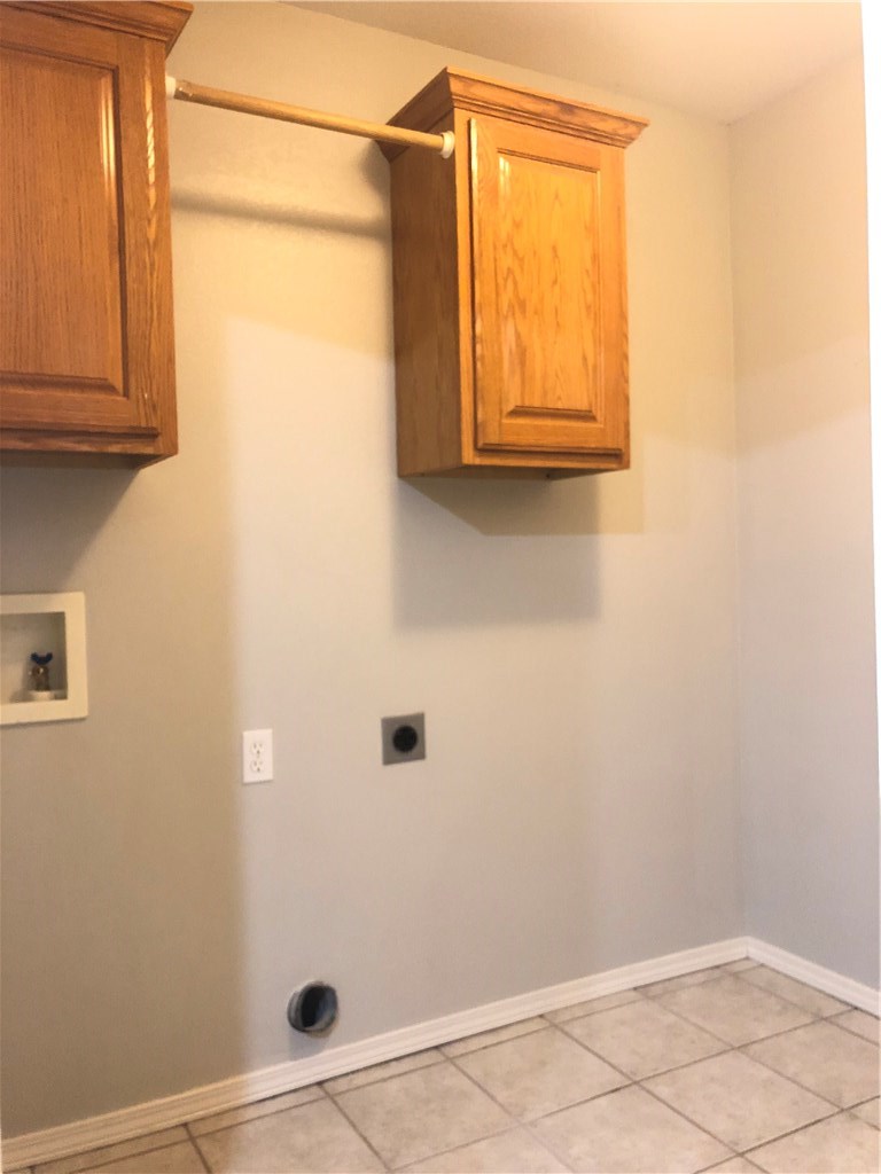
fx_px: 950
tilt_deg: -0.2
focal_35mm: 28
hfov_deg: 49.7
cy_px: 587
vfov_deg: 63.4
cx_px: 440
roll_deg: +1.0
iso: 100
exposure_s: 1/11
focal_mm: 4
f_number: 1.8
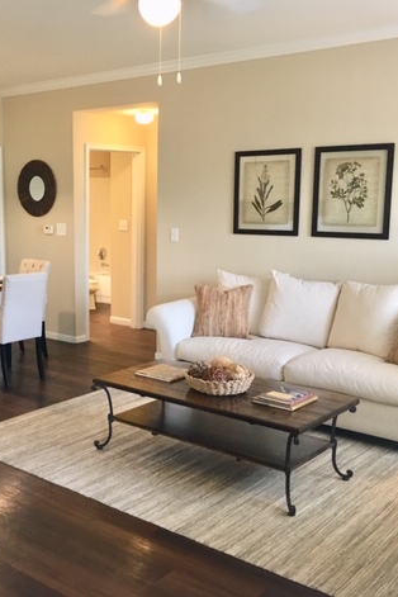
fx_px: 680
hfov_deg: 31.9
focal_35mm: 41
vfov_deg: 47.4
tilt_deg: -9.1
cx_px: 93
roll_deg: +0.1
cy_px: 294
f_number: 2.2
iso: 100
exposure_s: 1/30
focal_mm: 4.15
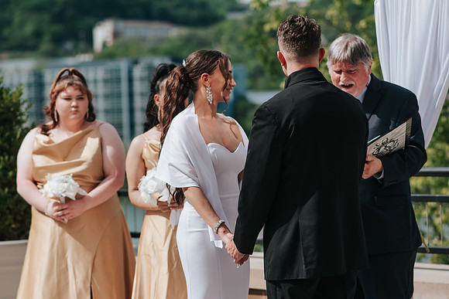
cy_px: 150
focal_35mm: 128
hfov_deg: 16.1
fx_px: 1591
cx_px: 224
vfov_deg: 10.8
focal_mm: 85
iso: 100
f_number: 2.8
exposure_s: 1/3200
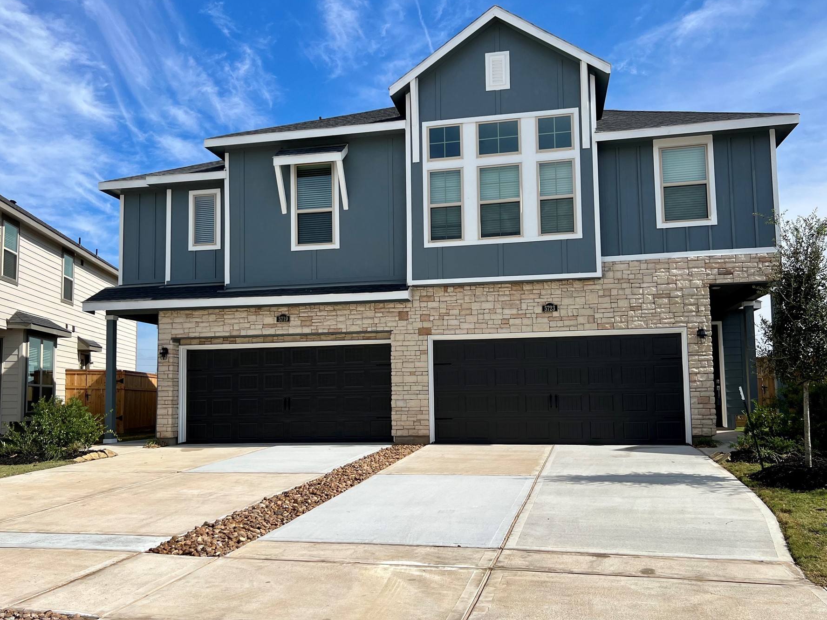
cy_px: 338
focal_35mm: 30
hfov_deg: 60.0
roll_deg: +0.3
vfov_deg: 46.7
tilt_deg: +4.5
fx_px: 717
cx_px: 402
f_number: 1.5
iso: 50
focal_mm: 5.7
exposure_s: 1/6579
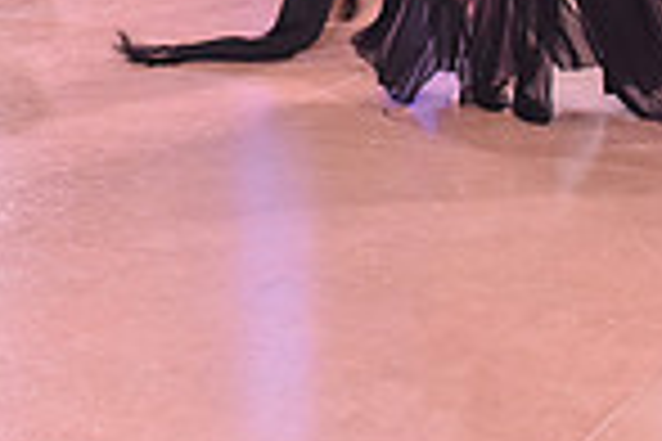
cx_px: -212
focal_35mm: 150
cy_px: -353
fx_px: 2758
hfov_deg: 13.2
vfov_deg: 8.8
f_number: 6.3
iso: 2500
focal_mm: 38
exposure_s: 1/250
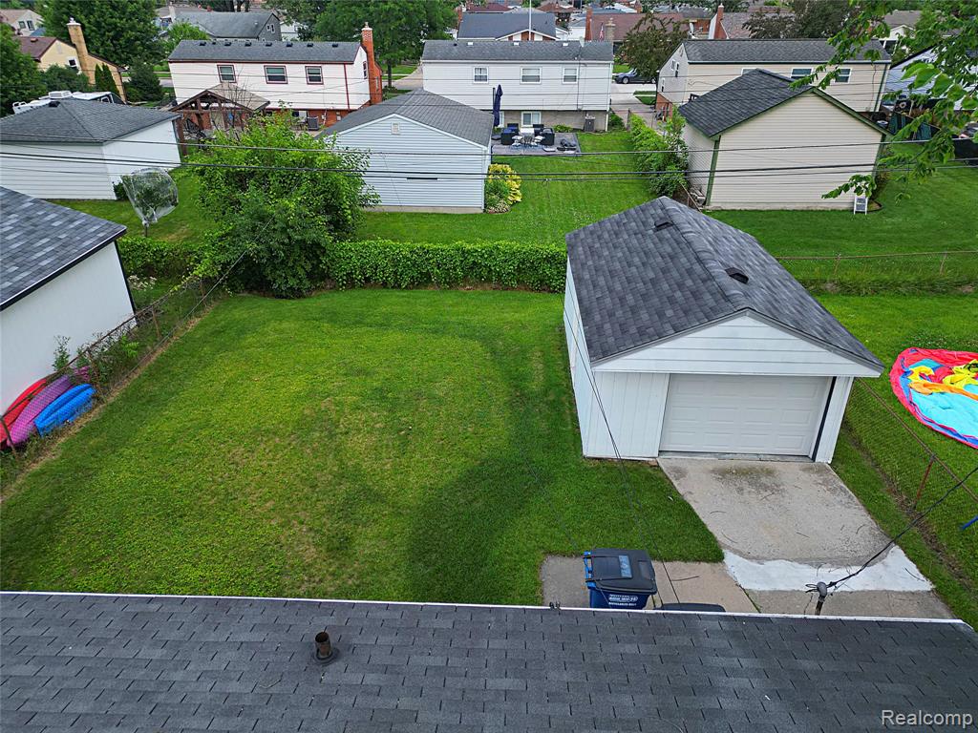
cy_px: 366
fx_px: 678
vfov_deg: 56.8
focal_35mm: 24
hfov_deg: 71.6
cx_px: 489
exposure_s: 1/800
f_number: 1.7
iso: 130
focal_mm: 6.7
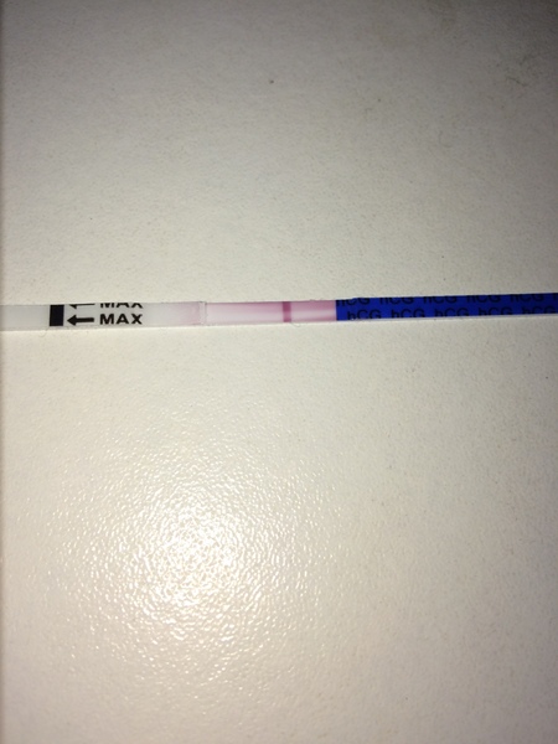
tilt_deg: -77.6
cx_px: 279
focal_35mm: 29
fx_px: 623
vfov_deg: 61.7
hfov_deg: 48.2
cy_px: 372
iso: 32
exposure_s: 1/977
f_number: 2.2
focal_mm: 4.15
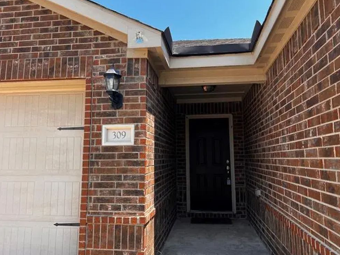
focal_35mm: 27
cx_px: 174
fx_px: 265
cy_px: 125
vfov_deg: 51.4
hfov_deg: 65.3
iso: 50
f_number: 1.5
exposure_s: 1/1089
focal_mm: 5.7
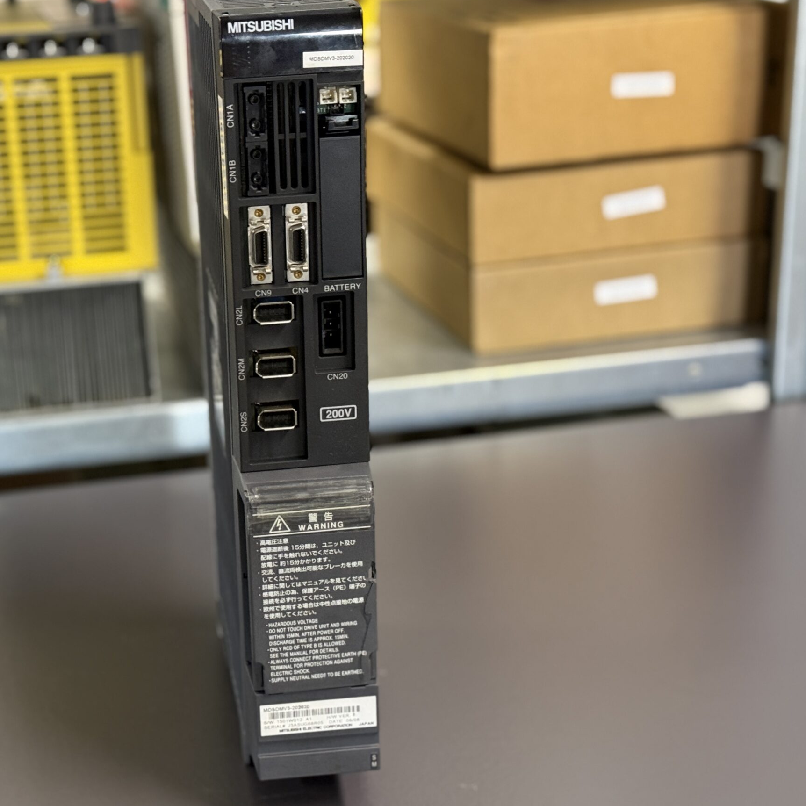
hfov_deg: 27.0
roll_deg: +3.0
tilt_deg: -19.0
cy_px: 405
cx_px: 231
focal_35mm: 63
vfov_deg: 27.3
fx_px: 1660
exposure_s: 1/33
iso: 200
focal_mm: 6.76
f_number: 1.78
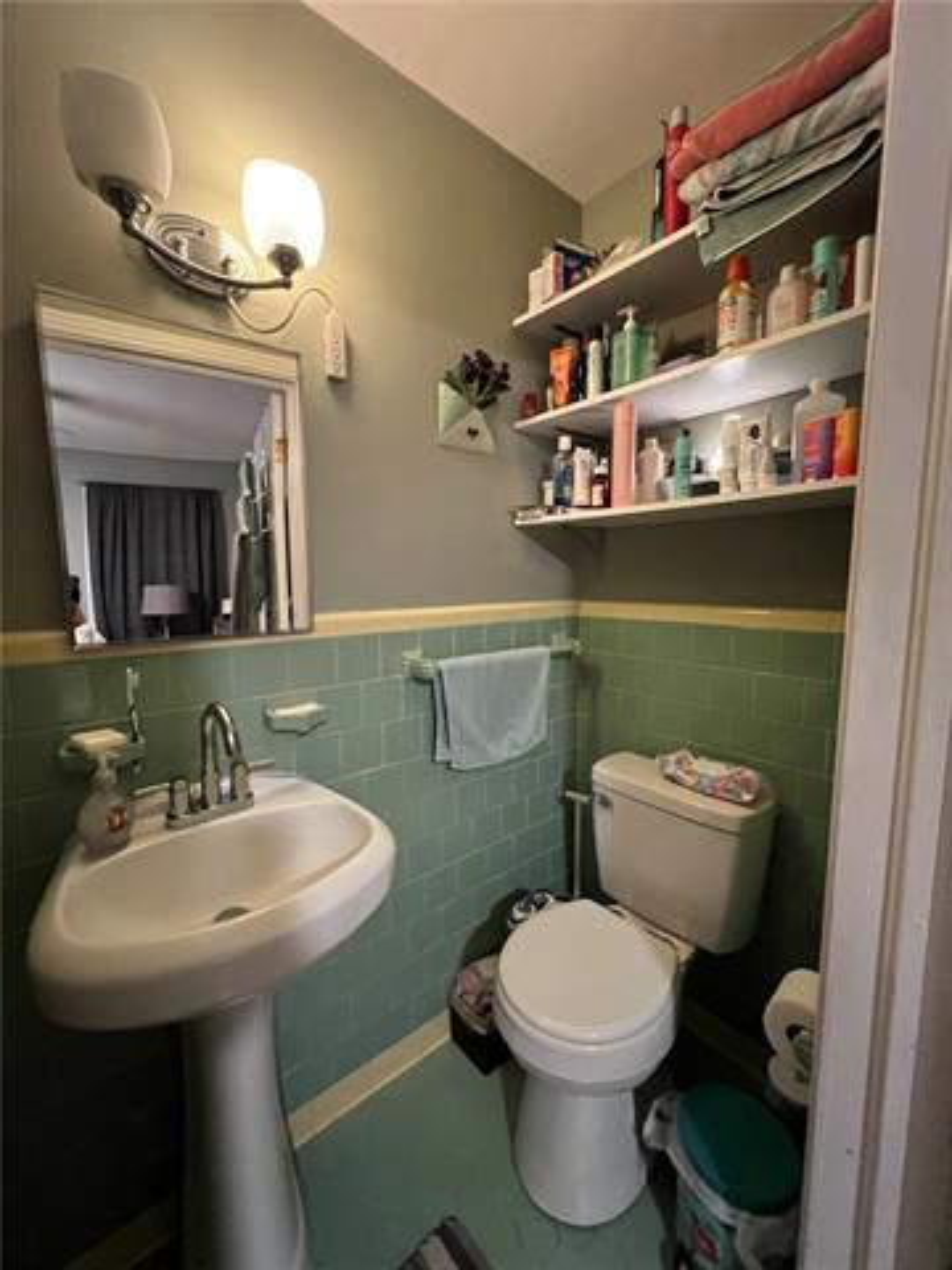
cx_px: 476
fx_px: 477
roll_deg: +0.4
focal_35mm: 13
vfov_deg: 106.2
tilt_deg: -6.3
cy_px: 635
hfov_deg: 89.9
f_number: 1.8
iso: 800
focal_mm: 1.57
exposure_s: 1/40
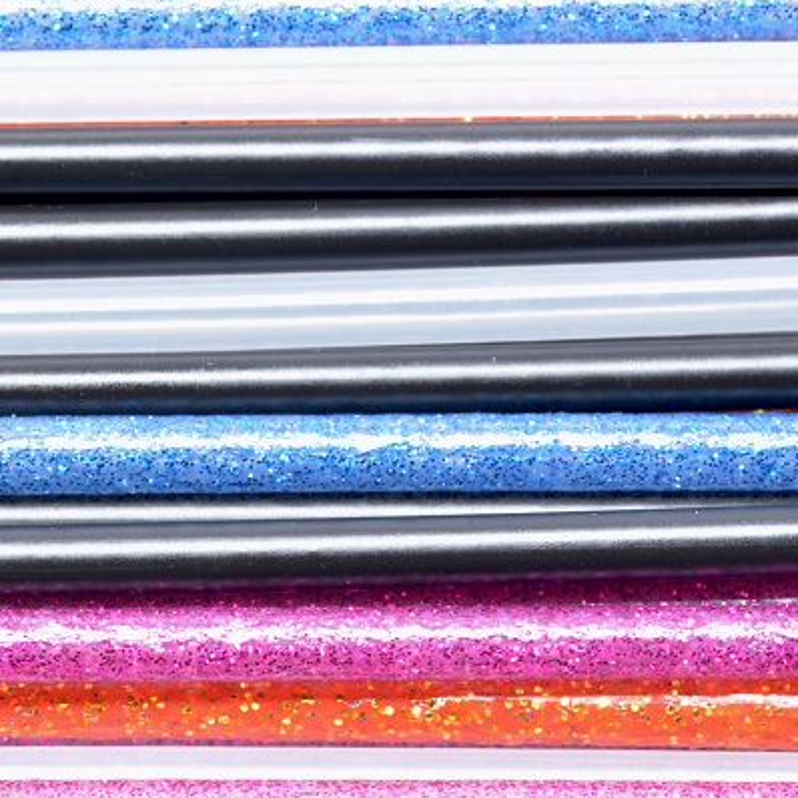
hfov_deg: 7.8
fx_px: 5842
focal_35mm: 224
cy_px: 657
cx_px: -72
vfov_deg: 7.8
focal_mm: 105
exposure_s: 1/1.6
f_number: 18
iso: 250
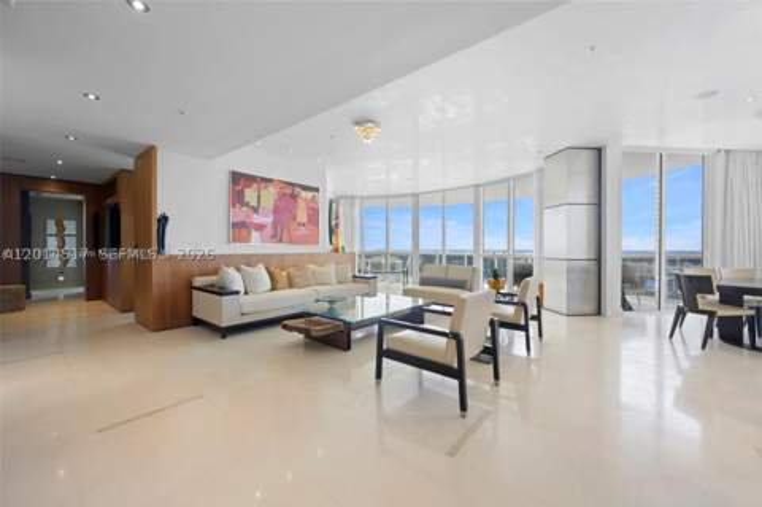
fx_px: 296
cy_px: 254
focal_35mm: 14
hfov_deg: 104.3
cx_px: 381
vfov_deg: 81.1
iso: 100
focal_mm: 14
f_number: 9
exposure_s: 1/10
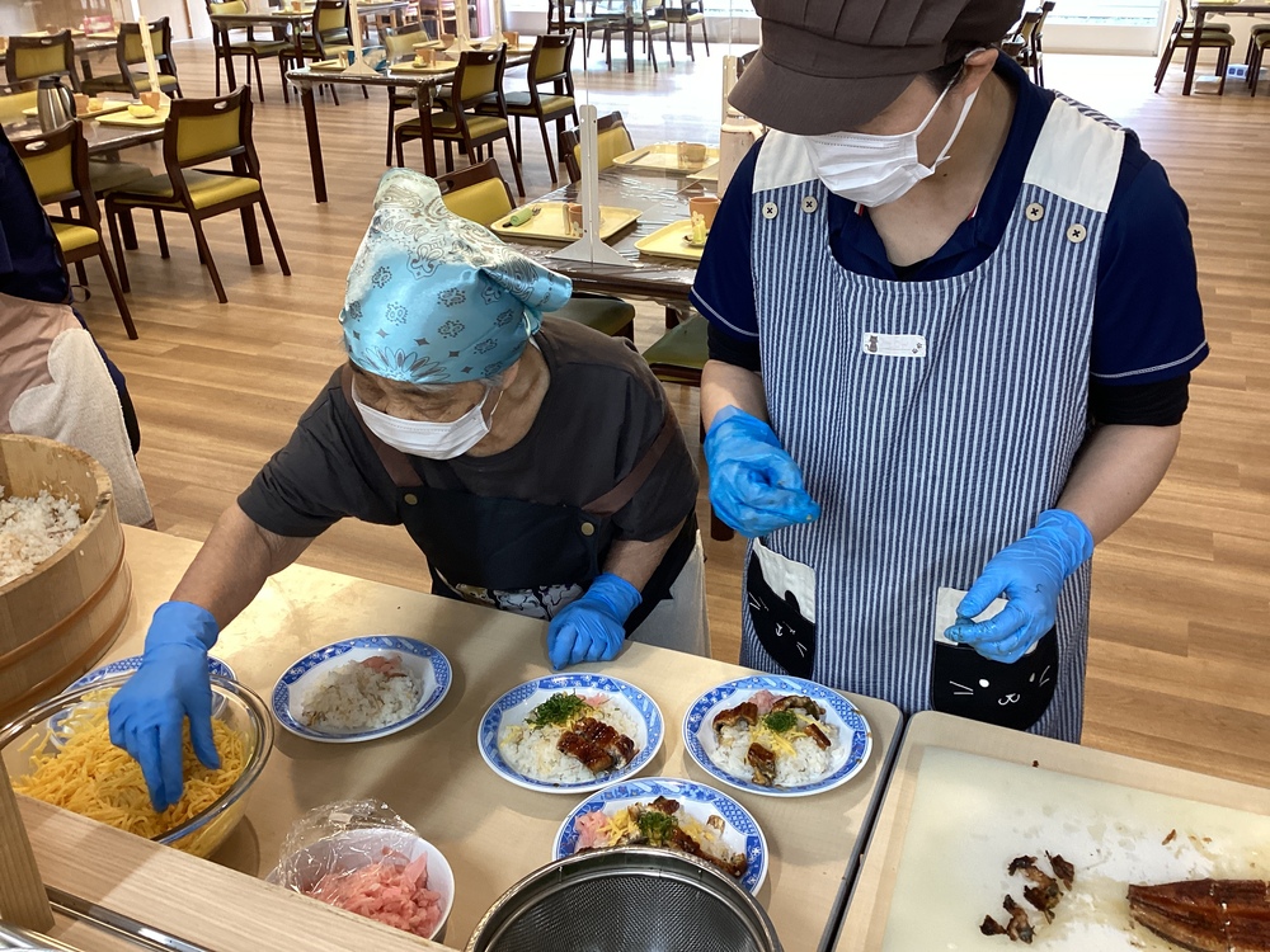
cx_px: 635
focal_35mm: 31
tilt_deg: -26.5
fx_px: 1137
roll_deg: +2.3
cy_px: 476
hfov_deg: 58.4
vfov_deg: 45.4
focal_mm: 3.3
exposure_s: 1/50
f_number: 2.4
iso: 125
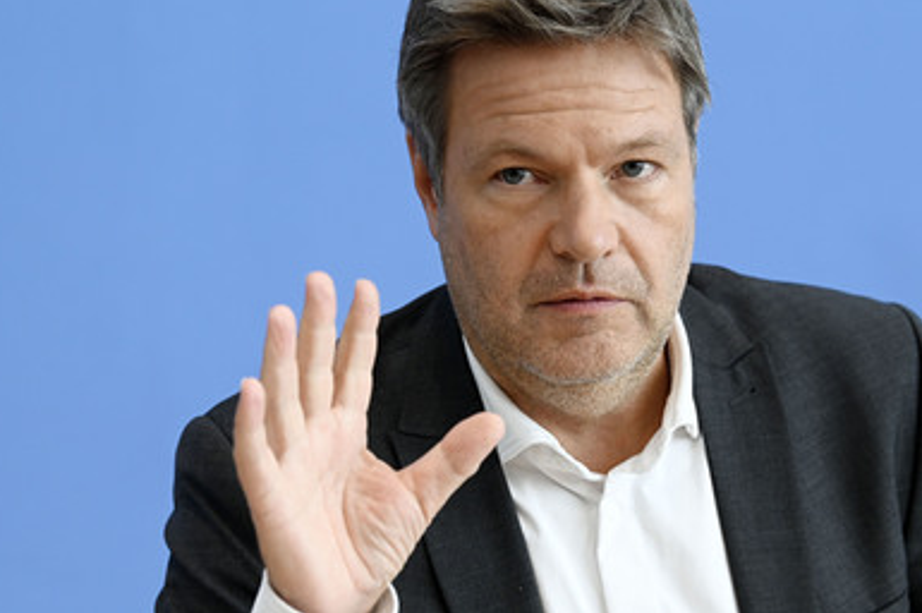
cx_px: 523
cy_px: 256
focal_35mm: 158
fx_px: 4043
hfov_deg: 13.0
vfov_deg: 8.7
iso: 2000
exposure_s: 1/800
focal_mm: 135
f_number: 5
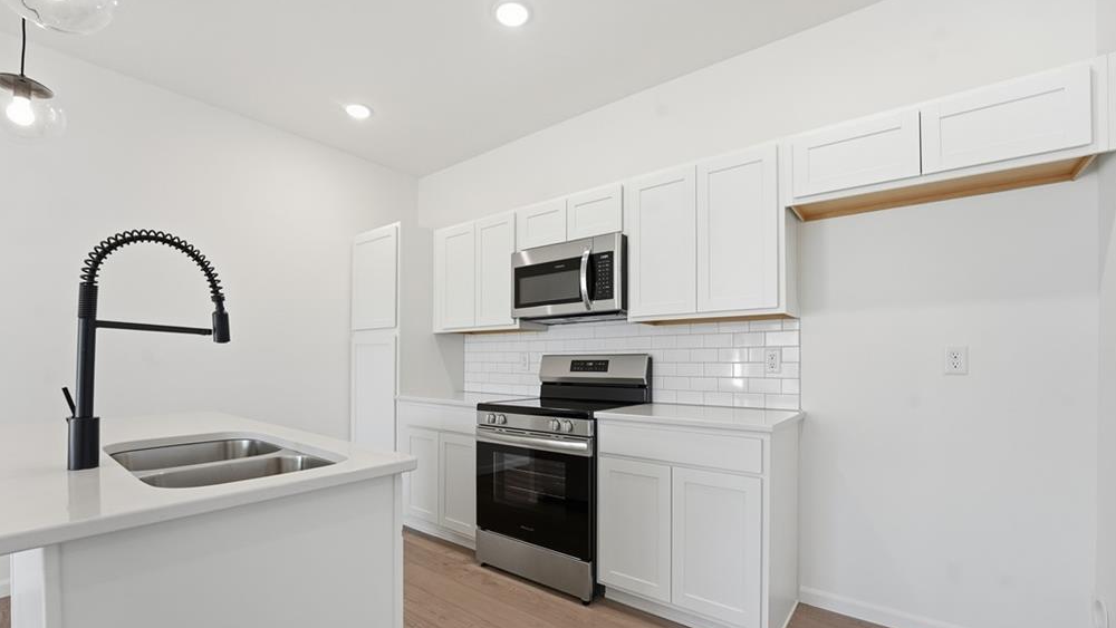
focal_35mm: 15
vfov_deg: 70.2
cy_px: 358
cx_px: 552
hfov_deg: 103.0
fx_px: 444
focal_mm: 14
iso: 1000
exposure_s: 1/400
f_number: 8
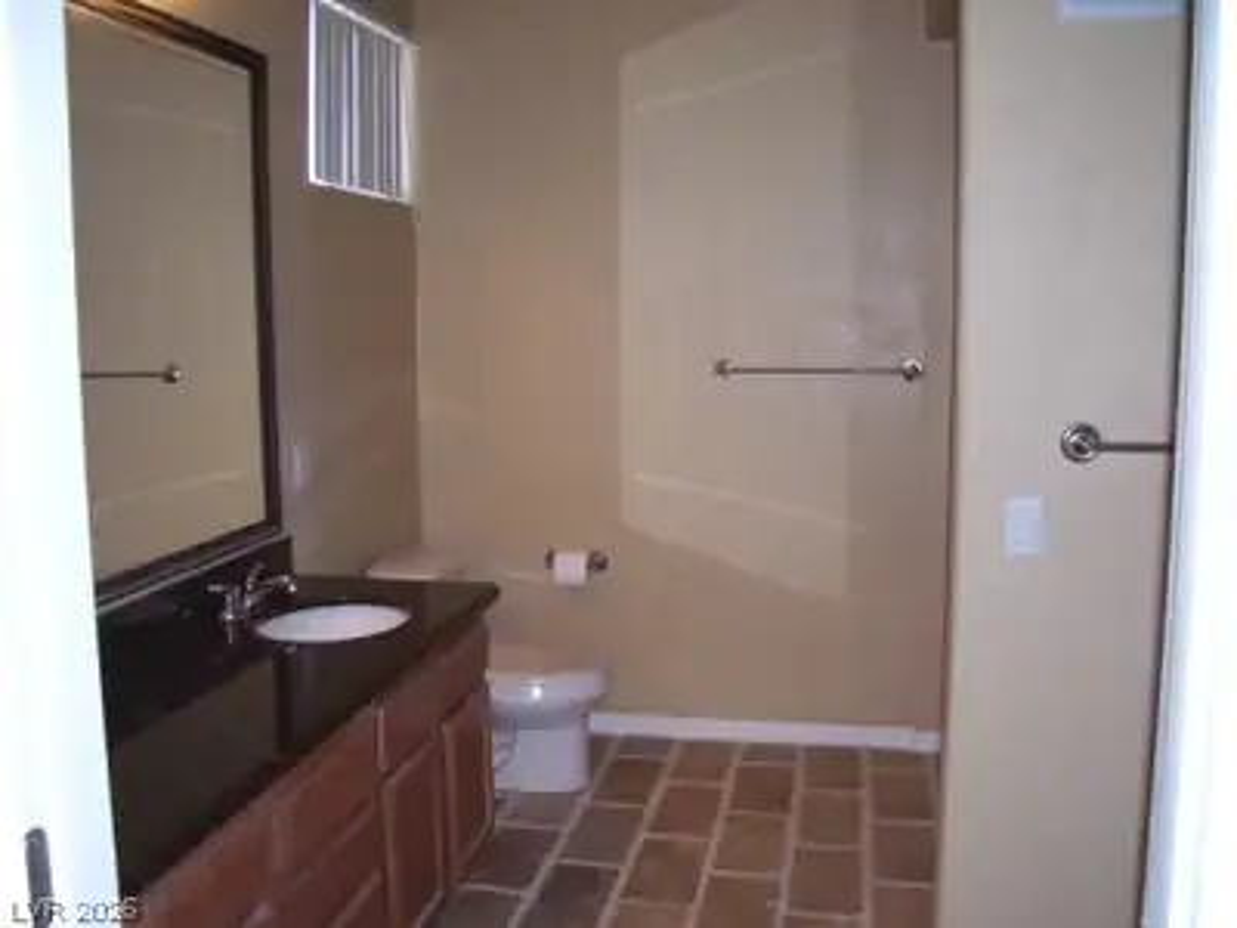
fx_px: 1215
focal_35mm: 34
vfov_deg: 41.8
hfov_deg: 54.0
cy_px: 464
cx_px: 618
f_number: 2.7
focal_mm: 5.6
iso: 80
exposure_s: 1/60
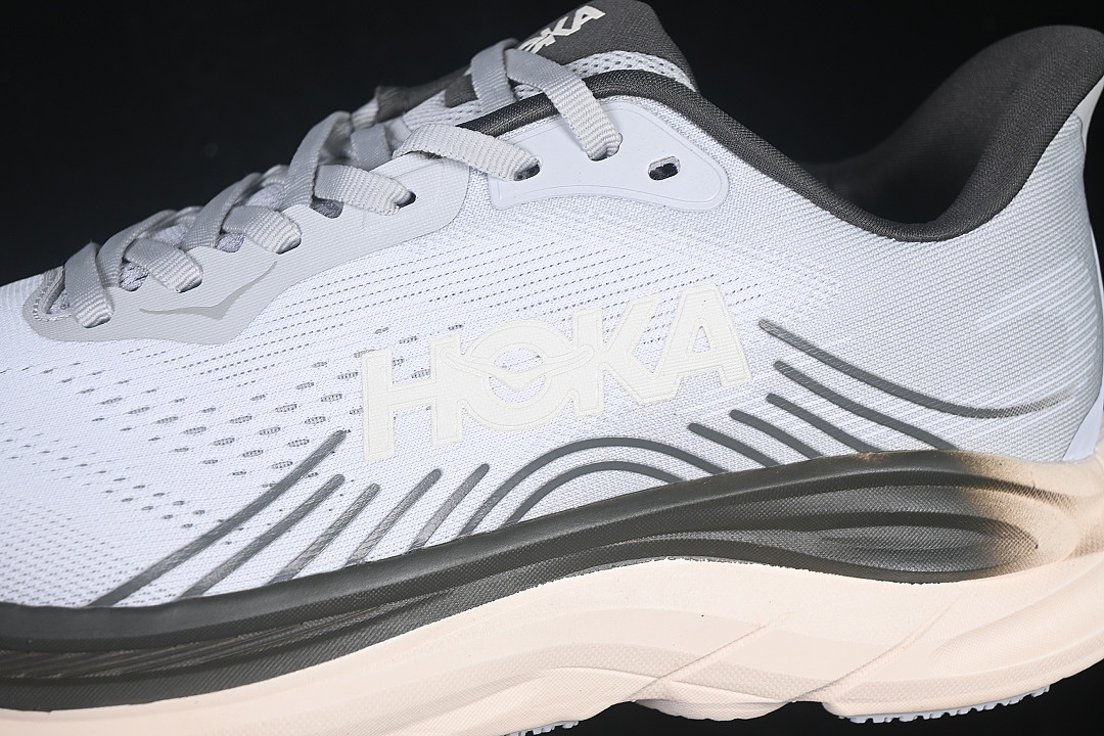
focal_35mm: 75
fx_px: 2300
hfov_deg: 27.0
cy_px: 368
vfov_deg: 18.2
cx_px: 552
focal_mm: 50
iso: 160
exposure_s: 1/80
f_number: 7.1
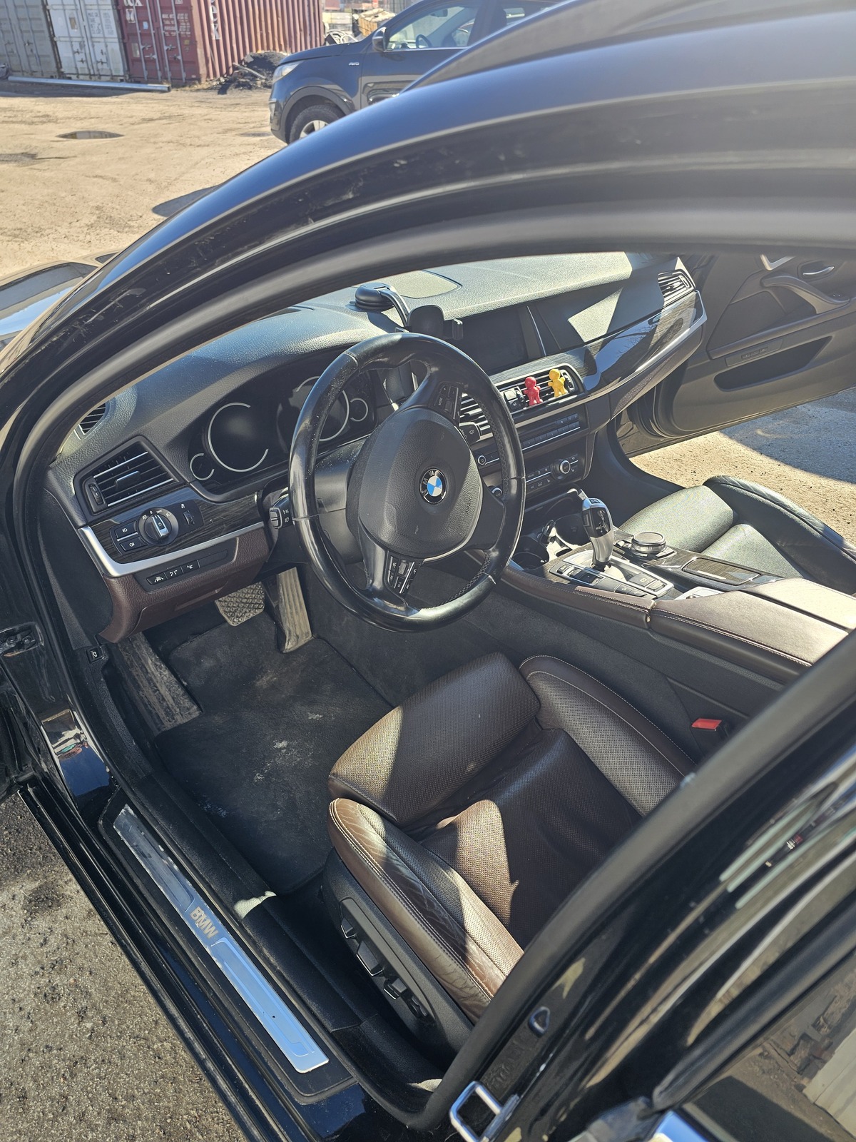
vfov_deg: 73.9
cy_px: 571
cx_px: 428
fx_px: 758
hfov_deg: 58.9
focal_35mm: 23
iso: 10
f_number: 1.7
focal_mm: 6.3
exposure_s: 1/133
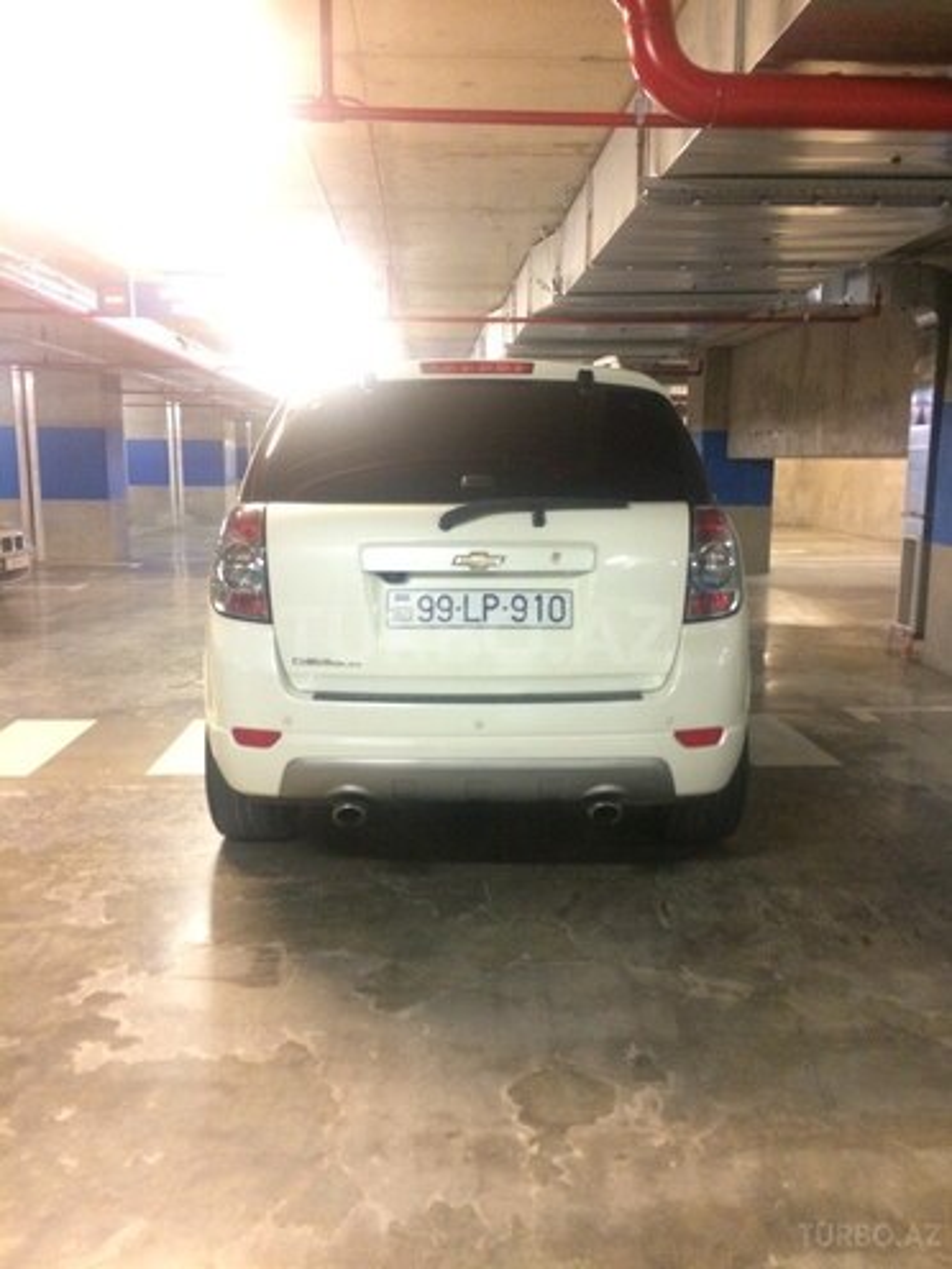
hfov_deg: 48.2
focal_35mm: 29
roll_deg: +0.5
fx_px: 1063
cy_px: 634
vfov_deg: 61.7
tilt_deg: -9.9
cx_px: 476
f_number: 2.2
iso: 250
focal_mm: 4.15
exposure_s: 1/17
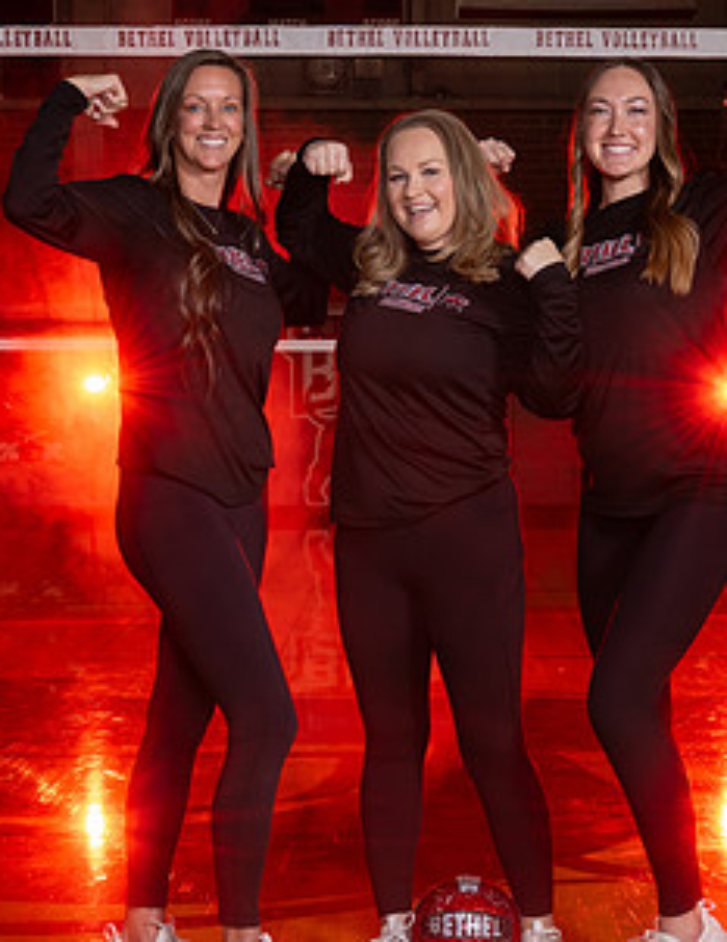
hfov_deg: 17.7
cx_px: 443
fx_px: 2338
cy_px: 398
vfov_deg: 22.8
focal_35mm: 85
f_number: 8
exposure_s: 1/200
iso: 400
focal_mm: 33.5
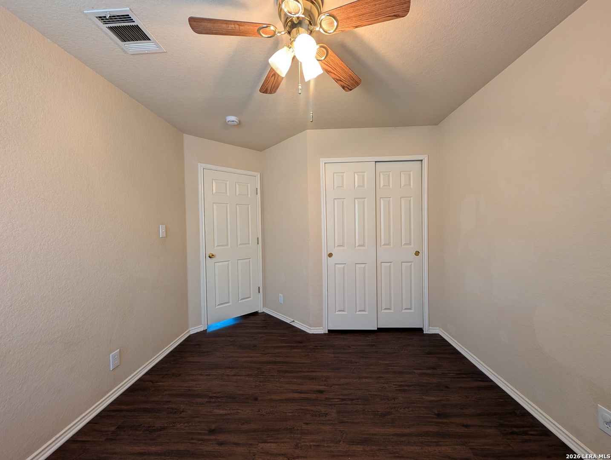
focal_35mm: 12
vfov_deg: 94.7
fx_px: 212
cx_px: 306
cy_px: 230
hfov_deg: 110.5
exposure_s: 1/30
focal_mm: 2.02
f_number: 1.7
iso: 65
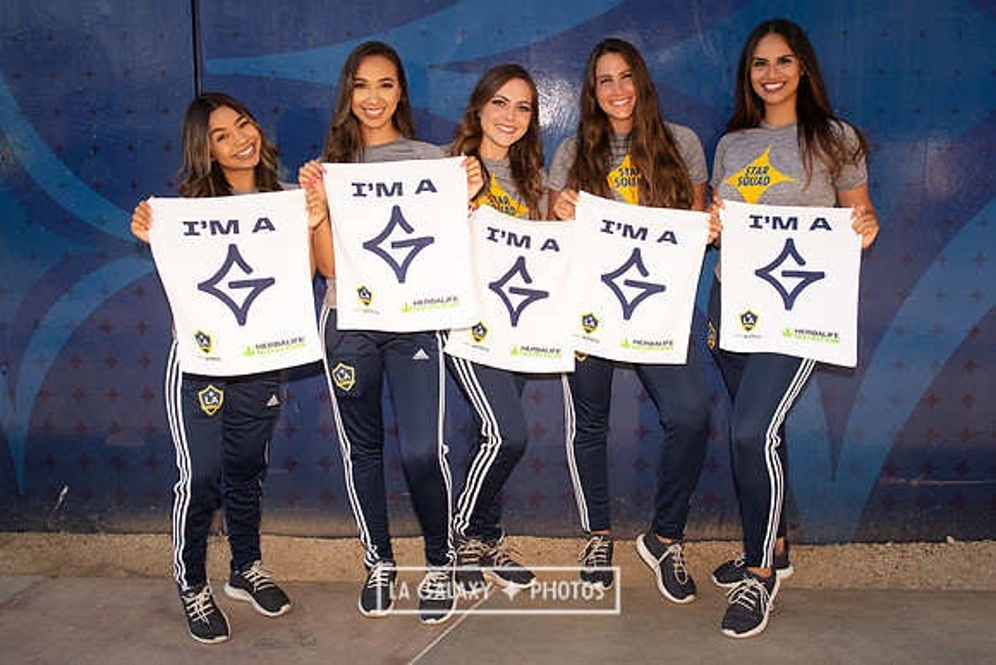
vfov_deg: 38.0
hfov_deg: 54.6
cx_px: 510
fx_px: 964
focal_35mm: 35
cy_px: 292
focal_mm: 28
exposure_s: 1/400
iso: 200
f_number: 5.6
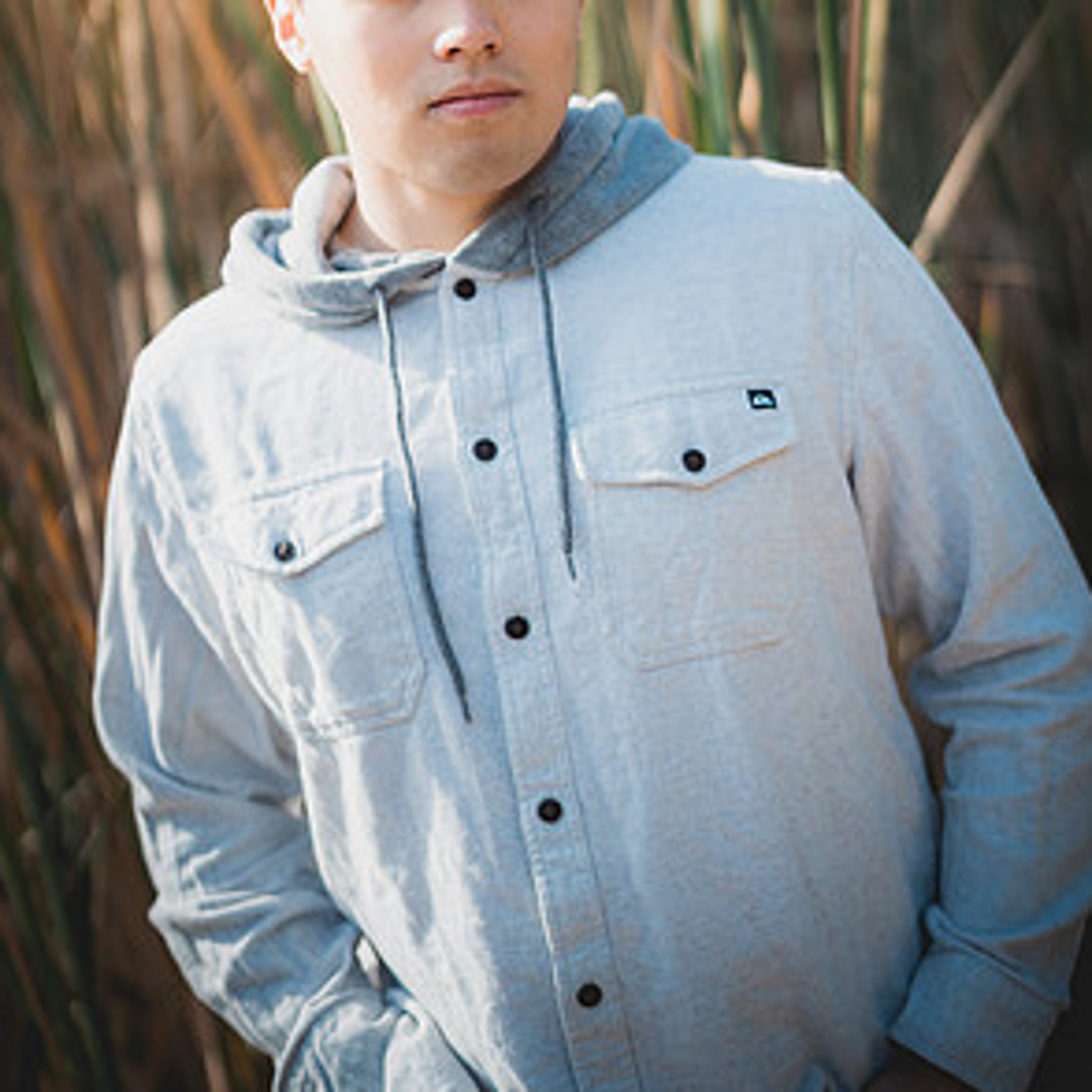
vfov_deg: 26.3
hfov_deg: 26.5
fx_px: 2320
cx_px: 539
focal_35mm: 65
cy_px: 331
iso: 250
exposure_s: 1/4000
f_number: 1.4
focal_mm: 50
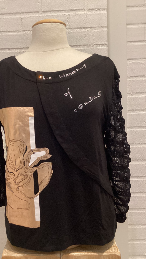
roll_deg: +3.0
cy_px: 133
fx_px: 254
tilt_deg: -5.4
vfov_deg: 54.0
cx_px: 53
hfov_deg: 31.8
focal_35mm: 37
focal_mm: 3.3
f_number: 2.4
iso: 320
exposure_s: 1/50
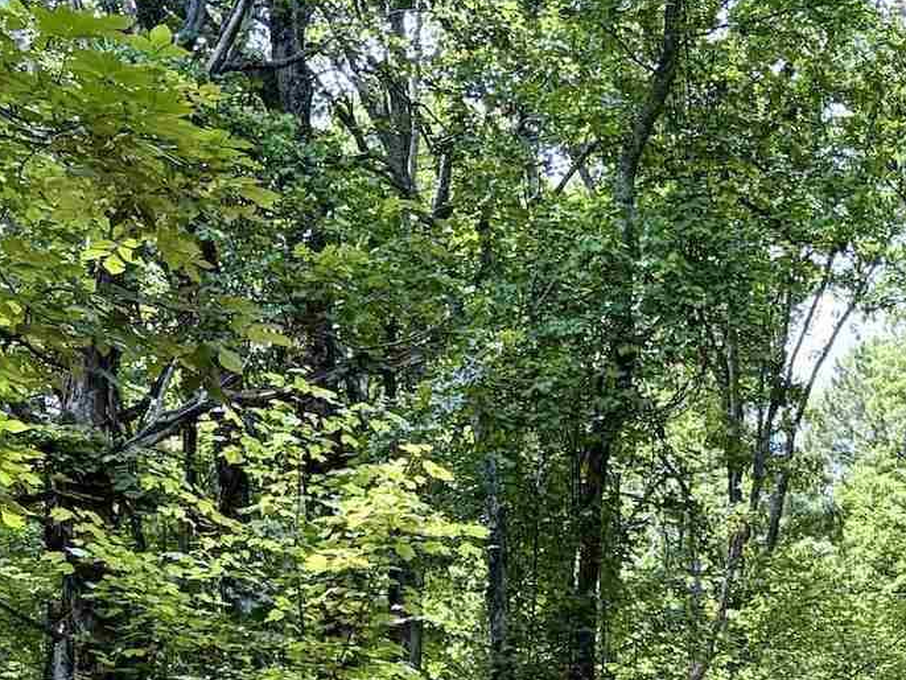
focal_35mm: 97
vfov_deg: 14.5
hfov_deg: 20.0
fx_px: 2540
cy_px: 916
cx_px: 707
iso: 50
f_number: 1.6
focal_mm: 5.96
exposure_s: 1/348
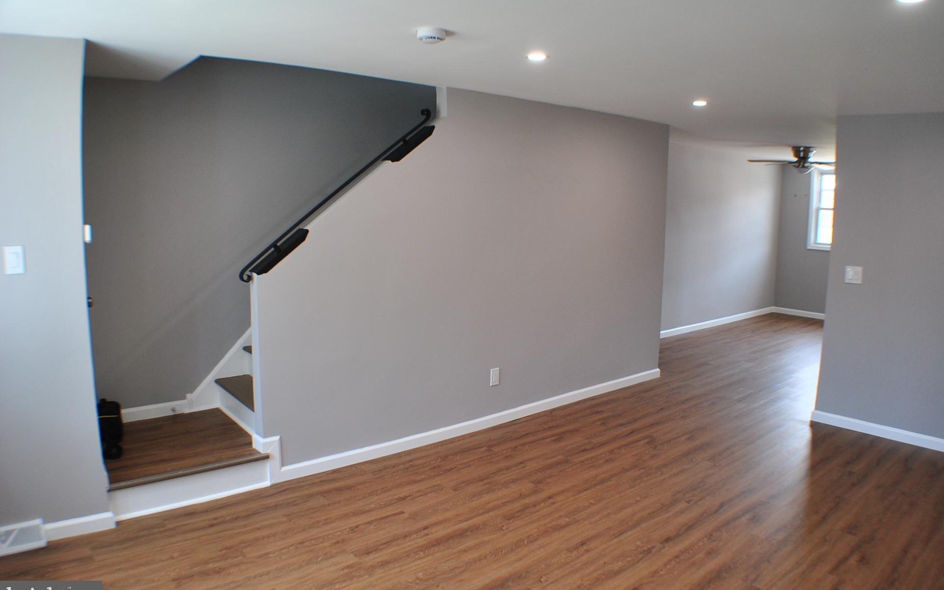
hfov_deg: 56.7
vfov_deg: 37.3
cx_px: 475
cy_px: 295
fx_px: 875
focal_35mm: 34
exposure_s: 1/60
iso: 250
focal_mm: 22
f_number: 3.8
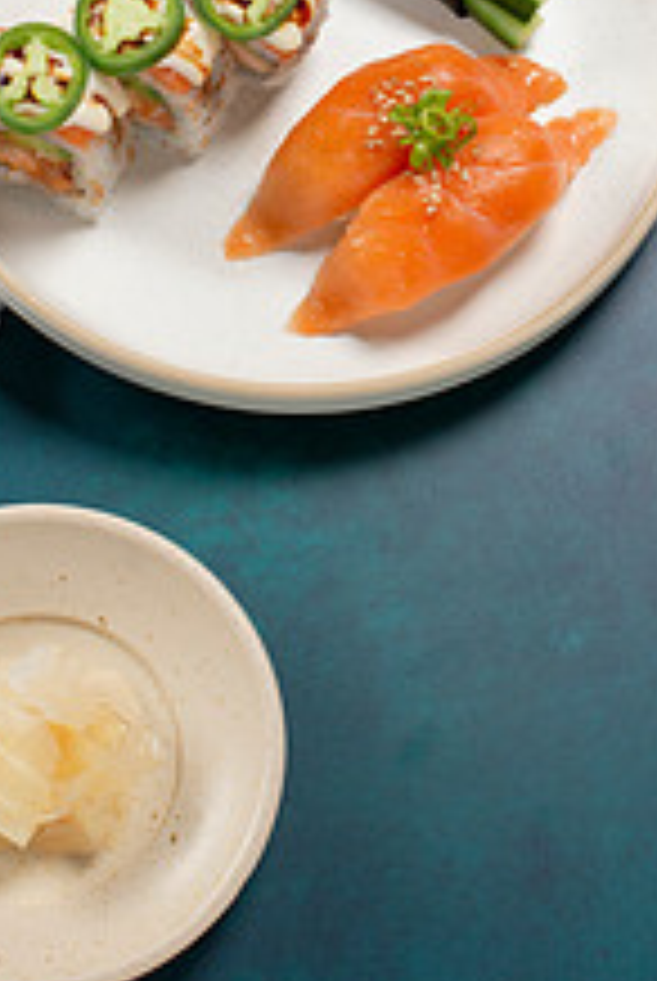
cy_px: 81
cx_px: 324
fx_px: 2810
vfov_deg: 19.4
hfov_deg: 13.3
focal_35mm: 103
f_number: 9
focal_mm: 50
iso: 250
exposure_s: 1/200
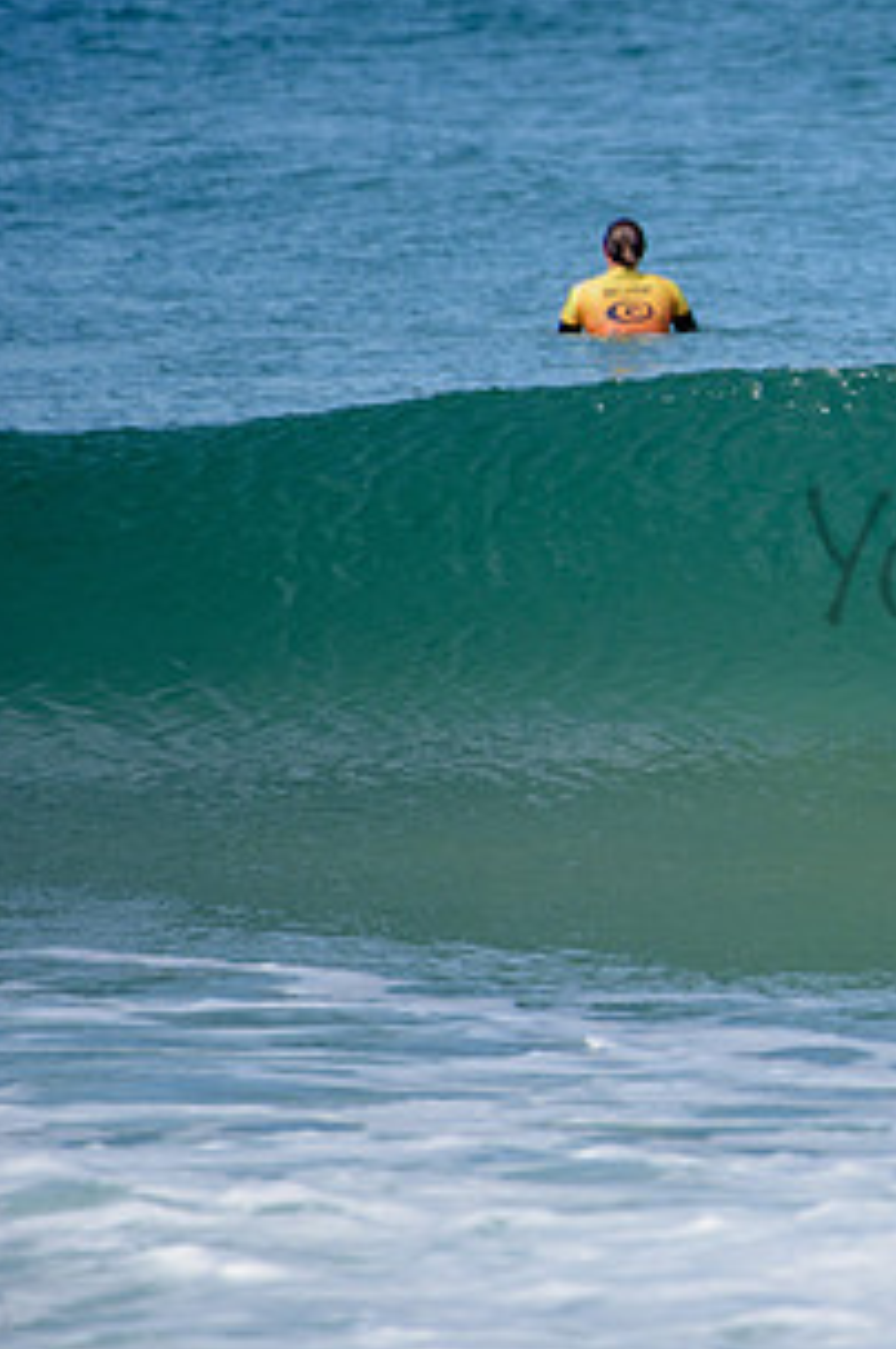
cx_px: 1264
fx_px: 35732
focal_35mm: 955
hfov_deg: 1.4
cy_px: 517
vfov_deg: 2.2
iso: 250
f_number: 6.3
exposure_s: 1/2500
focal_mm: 500
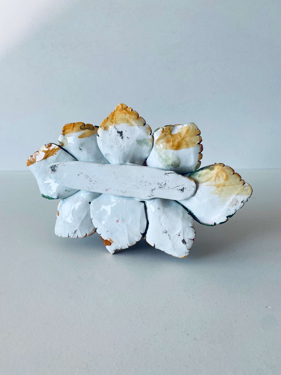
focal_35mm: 26
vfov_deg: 67.3
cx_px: 140
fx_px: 281
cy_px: 188
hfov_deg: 53.1
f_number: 1.8
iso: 32
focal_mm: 4.25
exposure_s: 1/576
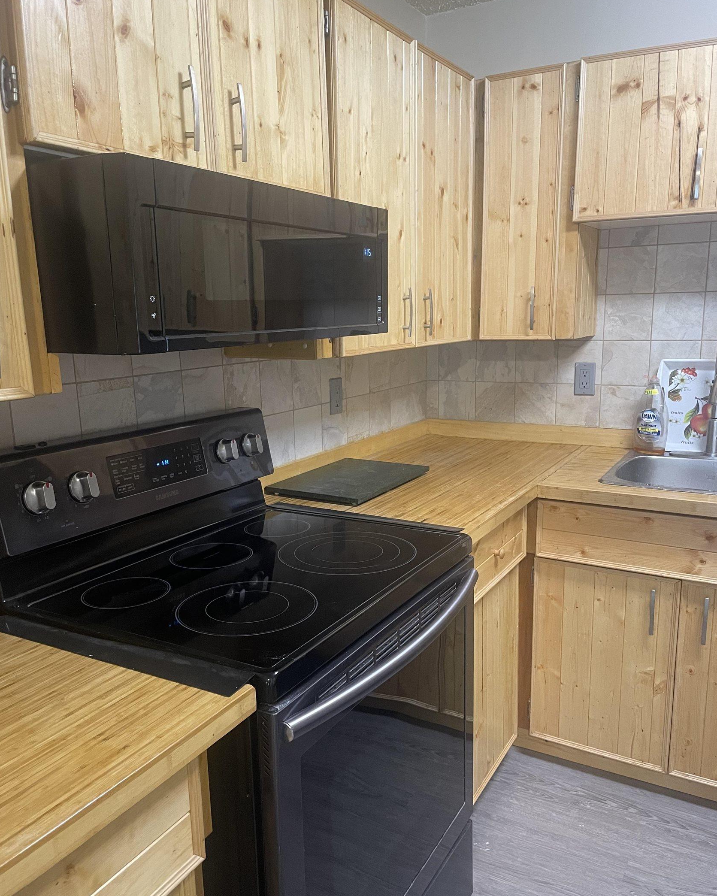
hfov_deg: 51.5
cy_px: 469
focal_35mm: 28
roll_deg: +1.9
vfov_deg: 62.2
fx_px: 743
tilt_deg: -11.5
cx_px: 349
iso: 320
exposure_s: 1/60
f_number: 1.6
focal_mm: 4.2
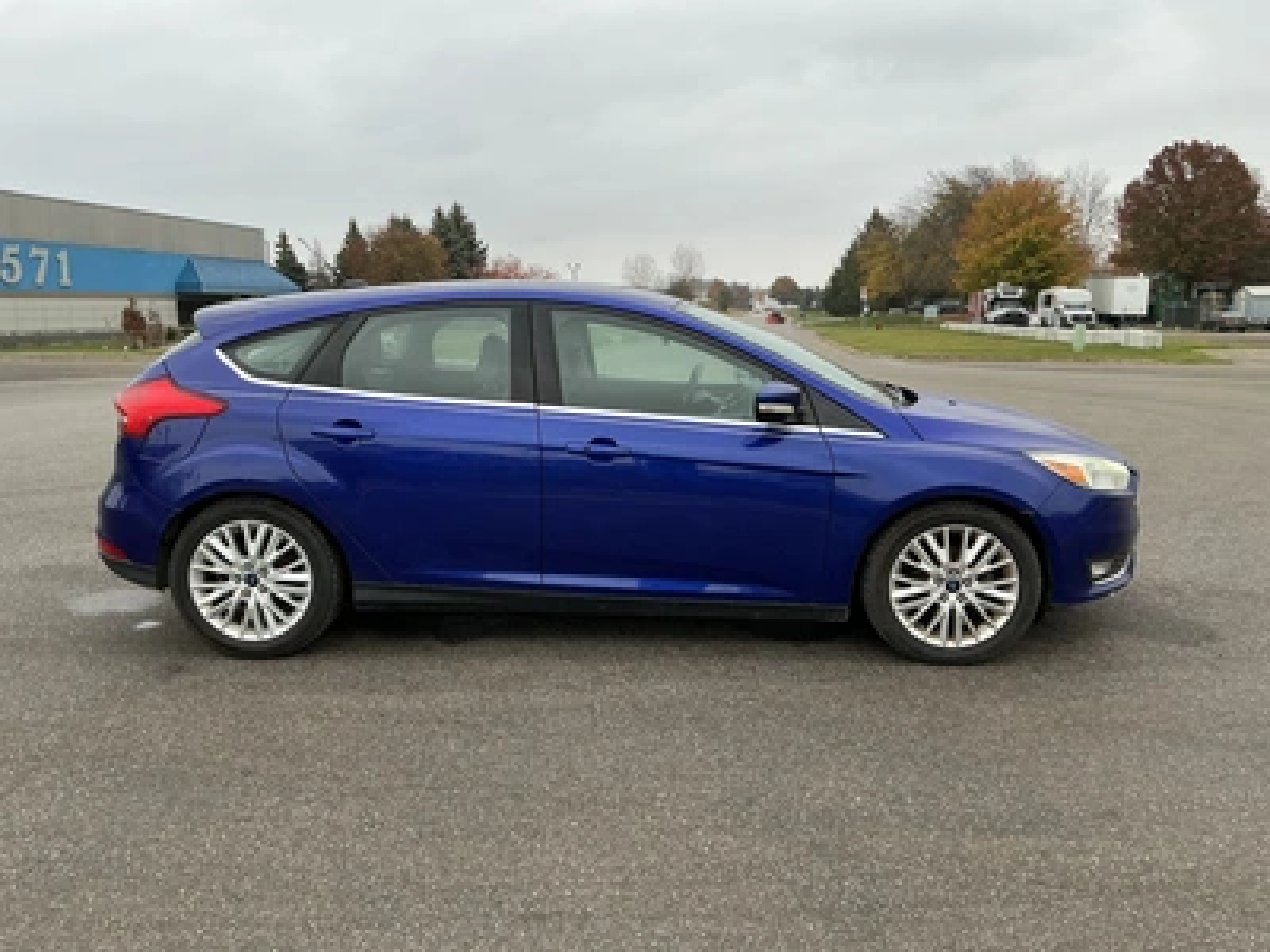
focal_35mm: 28
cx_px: 635
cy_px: 476
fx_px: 1027
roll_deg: +0.0
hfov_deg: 63.4
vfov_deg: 49.7
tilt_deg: -6.9
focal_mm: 3
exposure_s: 1/122
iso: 40
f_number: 1.8
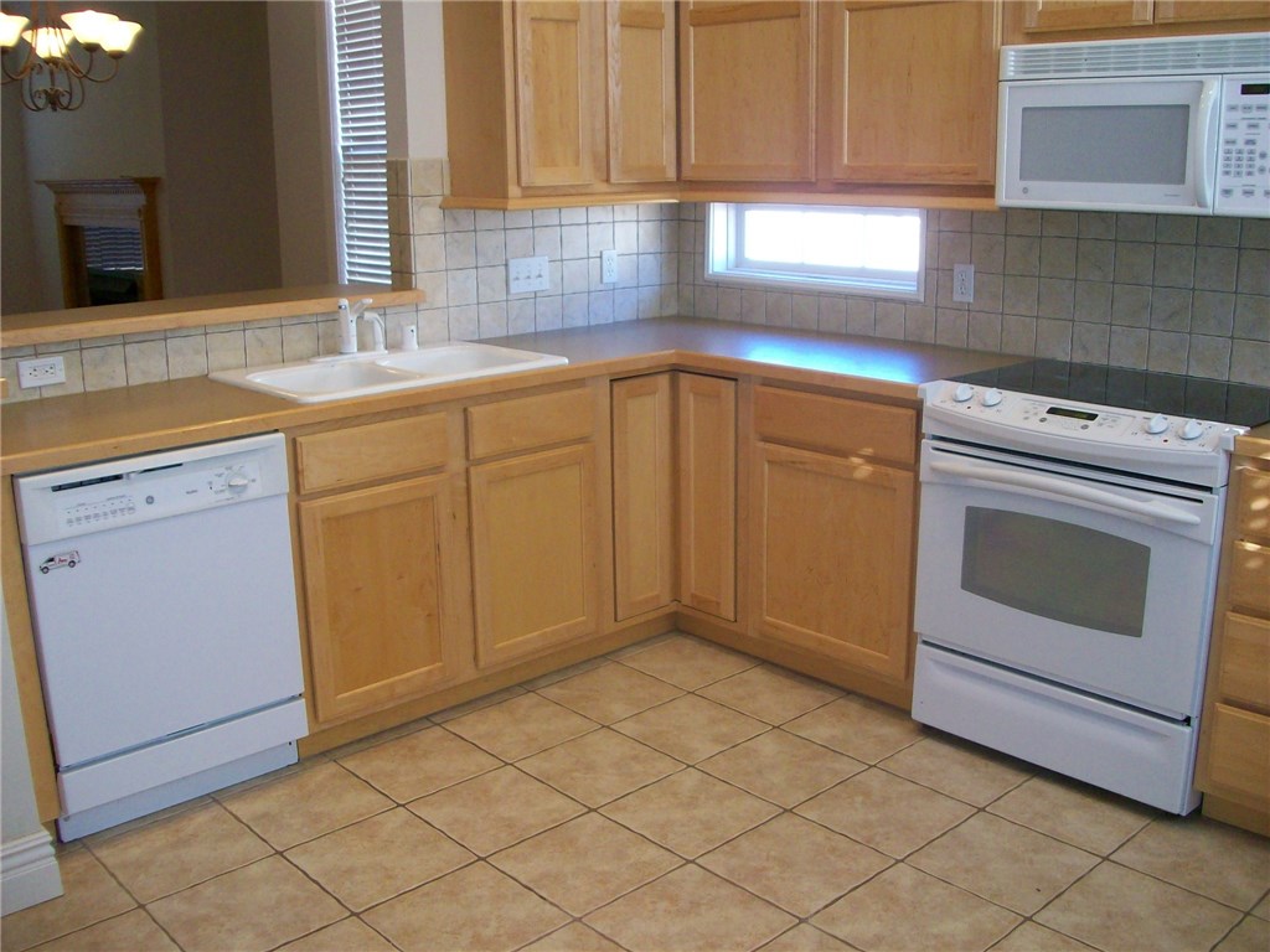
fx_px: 1247
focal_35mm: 34
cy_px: 476
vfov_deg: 41.8
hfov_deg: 54.0
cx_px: 635
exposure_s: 1/58.8
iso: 160
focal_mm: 5.7
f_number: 2.8
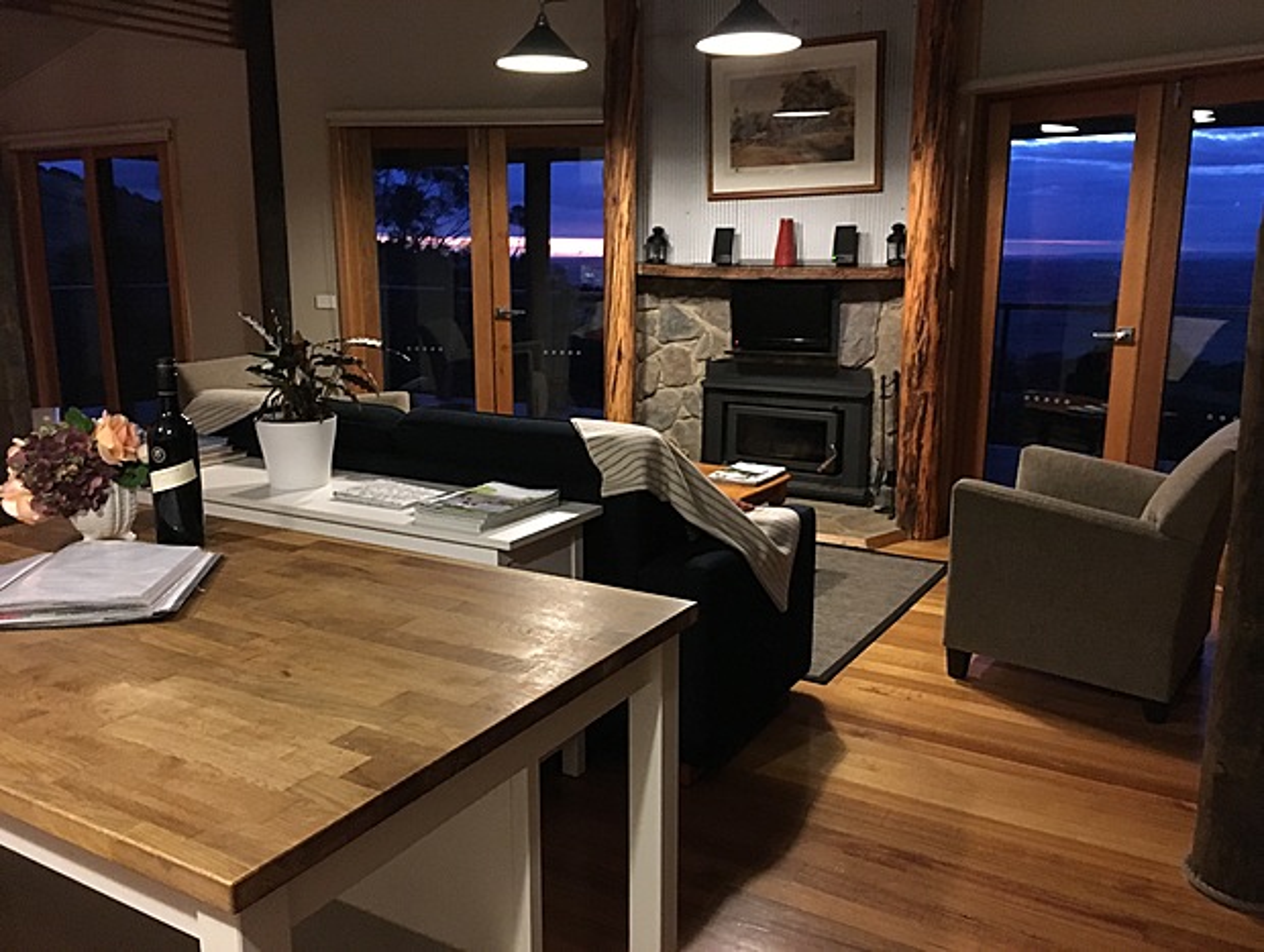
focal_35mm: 29
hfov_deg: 61.6
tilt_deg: -11.9
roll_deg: +0.1
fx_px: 1061
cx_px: 632
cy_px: 476
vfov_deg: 48.3
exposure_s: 1/17
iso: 500
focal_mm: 4.15
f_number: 2.2
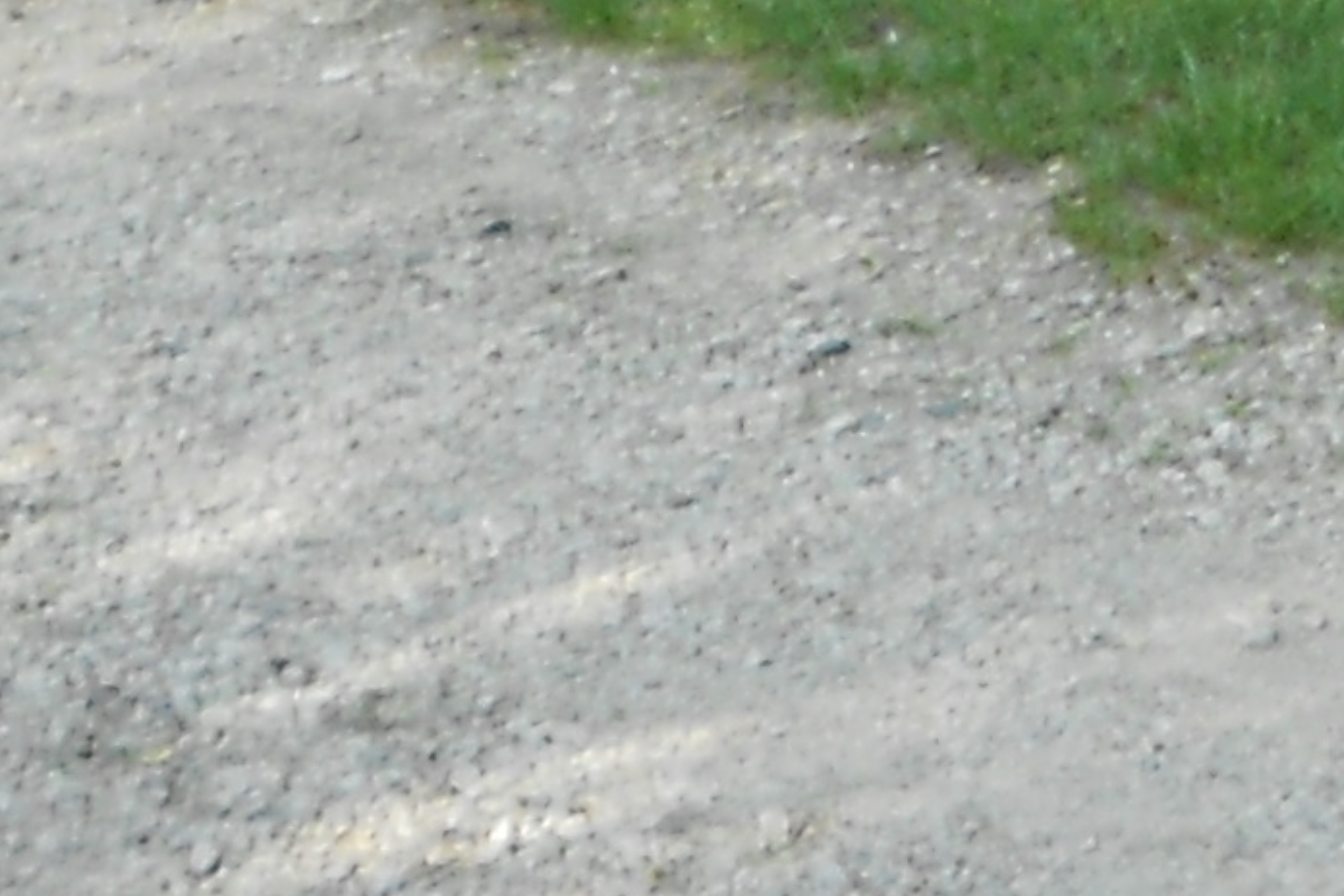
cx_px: 3063
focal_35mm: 239
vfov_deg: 5.4
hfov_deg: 8.0
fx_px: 8922
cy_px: -1867
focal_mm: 6.7
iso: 80
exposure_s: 1/250
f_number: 3.9
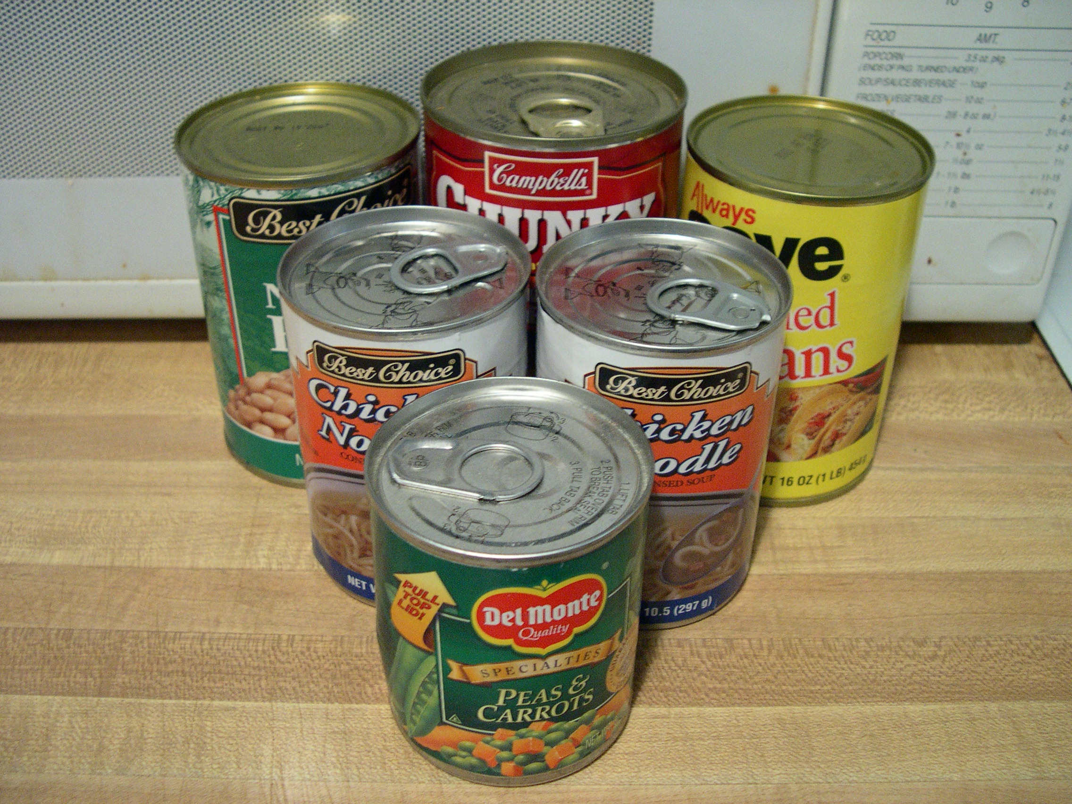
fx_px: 1177
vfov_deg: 37.7
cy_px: 402
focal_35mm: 38
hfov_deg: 49.0
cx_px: 536
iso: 400
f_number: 2.8
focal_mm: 8
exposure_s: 1/14.5
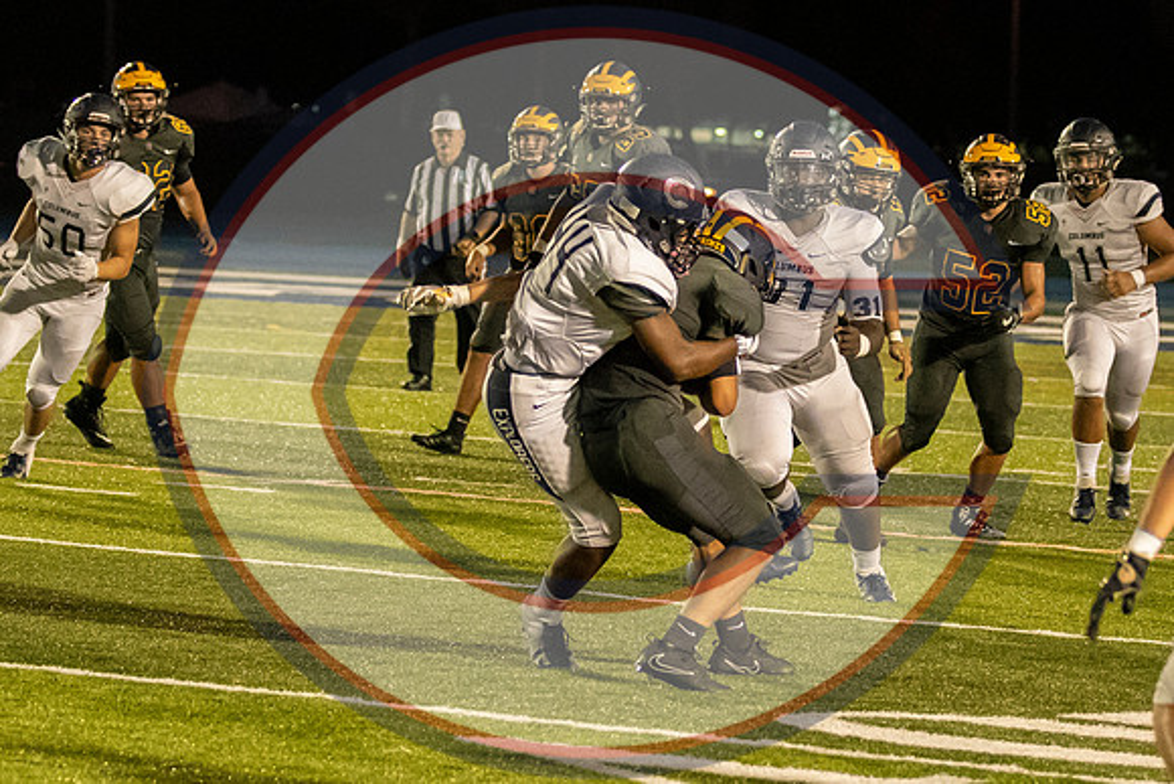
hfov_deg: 9.5
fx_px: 7090
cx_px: 721
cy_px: 239
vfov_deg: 6.3
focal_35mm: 217
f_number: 2.8
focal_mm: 80
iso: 10000
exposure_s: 1/1600
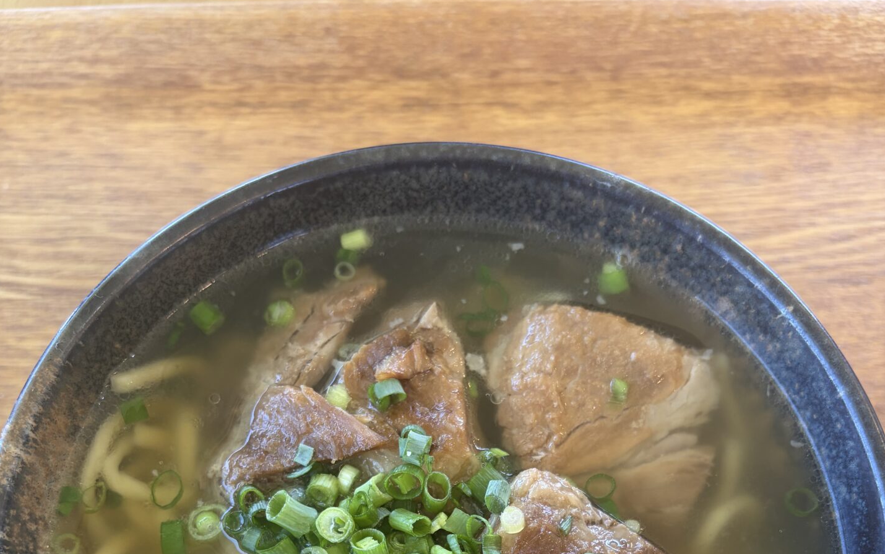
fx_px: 892
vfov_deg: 31.2
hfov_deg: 52.7
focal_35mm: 37
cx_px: 442
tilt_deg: -73.6
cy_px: 586
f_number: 1.6
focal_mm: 5.96
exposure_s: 1/102
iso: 125
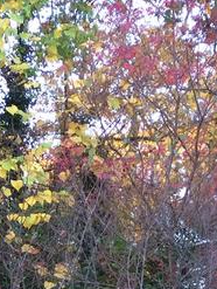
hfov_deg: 10.8
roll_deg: -0.4
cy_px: 337
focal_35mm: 120
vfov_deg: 15.8
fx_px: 1000
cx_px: -275
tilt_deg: +3.9
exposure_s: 1/30
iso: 40
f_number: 2.2
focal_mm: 4.15
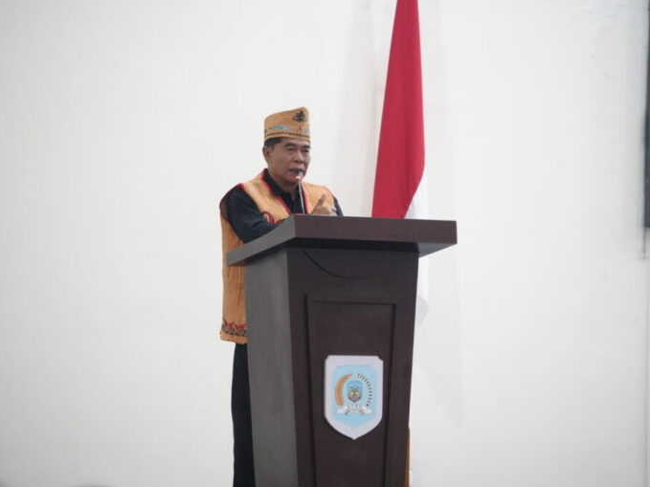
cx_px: 298
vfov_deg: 5.7
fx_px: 4900
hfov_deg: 7.6
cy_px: 244
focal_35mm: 261
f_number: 6.3
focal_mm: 240
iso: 12800
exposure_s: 1/125
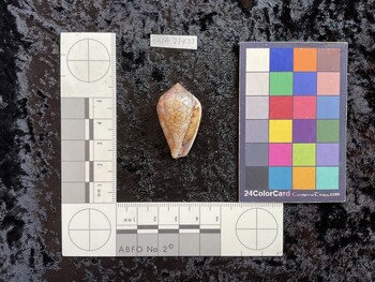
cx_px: 188
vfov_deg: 48.3
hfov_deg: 61.6
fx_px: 314
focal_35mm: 29
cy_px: 141
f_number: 1.8
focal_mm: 3
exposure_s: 1/120
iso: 40
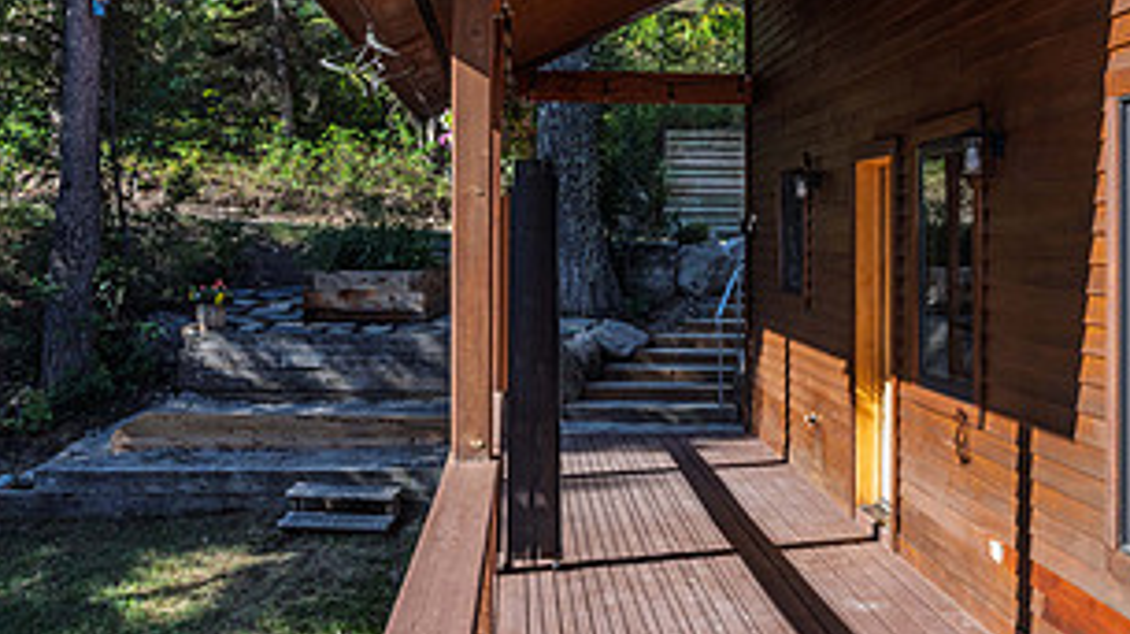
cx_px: 685
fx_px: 1437
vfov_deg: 24.8
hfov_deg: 42.7
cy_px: 232
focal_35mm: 48
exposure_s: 1/60
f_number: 22
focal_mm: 24
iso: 400
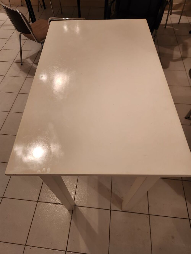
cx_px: 96
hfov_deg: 58.9
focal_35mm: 23
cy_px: 127
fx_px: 169
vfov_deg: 73.9
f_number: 1.8
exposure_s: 1/100
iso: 250
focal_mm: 5.4
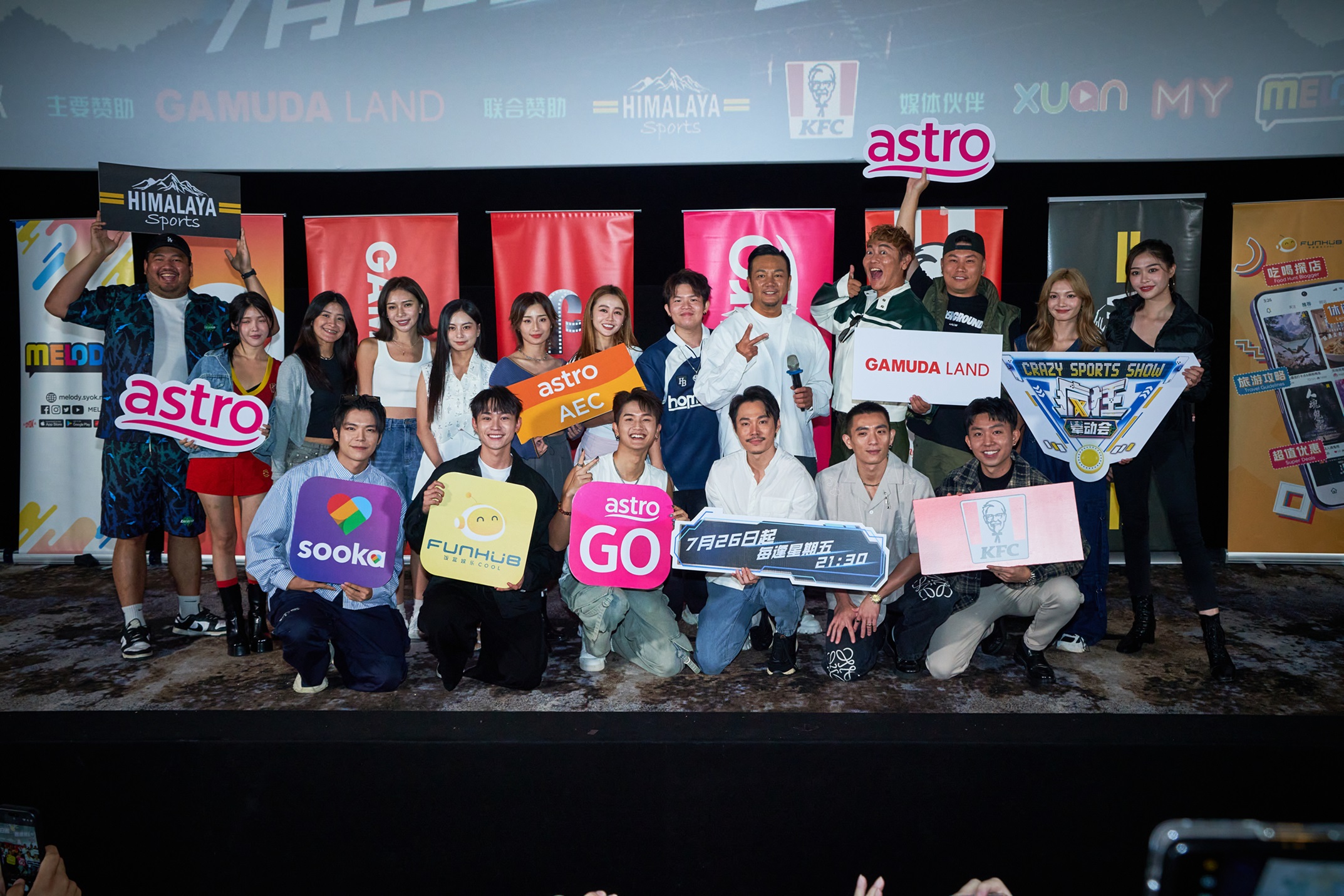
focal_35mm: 31
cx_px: 672
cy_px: 448
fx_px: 1157
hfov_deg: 60.3
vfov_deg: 42.3
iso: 3200
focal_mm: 31
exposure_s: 1/100
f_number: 7.1
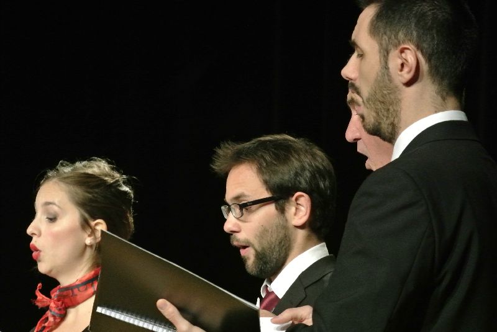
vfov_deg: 5.5
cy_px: 166
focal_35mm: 252
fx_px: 3482
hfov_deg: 8.2
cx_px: 248
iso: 3200
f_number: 5.3
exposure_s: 1/60
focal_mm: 93.5
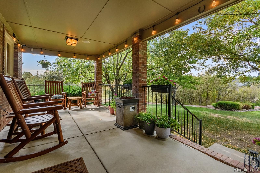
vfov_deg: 77.3
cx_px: 130
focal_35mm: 15
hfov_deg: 100.4
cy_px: 86
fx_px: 108
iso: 2000
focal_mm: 10
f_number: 8
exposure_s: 1/1600
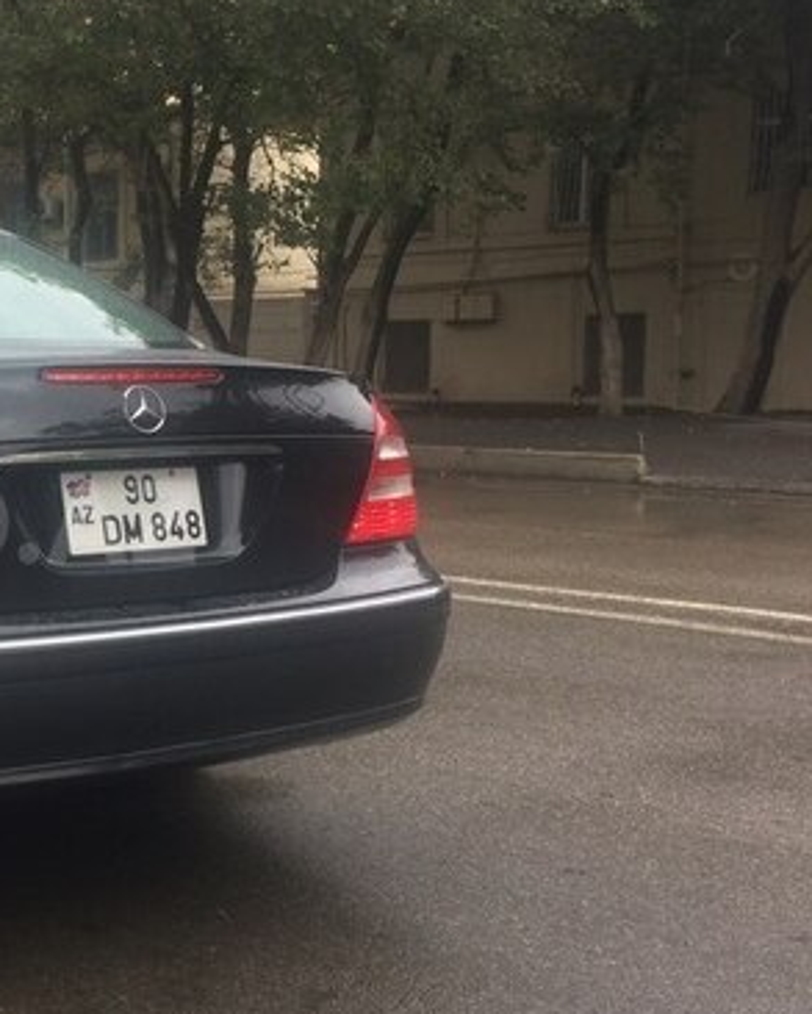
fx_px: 1531
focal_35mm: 51
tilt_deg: -7.1
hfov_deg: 27.1
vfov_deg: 36.6
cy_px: 522
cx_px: -89
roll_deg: +0.6
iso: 40
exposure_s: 1/100
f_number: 2.2
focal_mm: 4.15
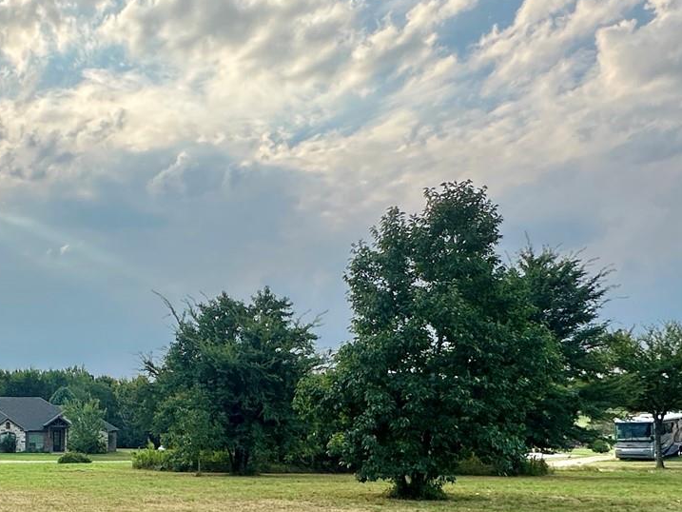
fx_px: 788
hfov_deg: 43.1
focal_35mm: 40
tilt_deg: +0.8
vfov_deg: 35.0
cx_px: 77
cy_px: 400
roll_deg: -2.2
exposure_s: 1/1276
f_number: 2.2
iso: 40
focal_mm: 2.22
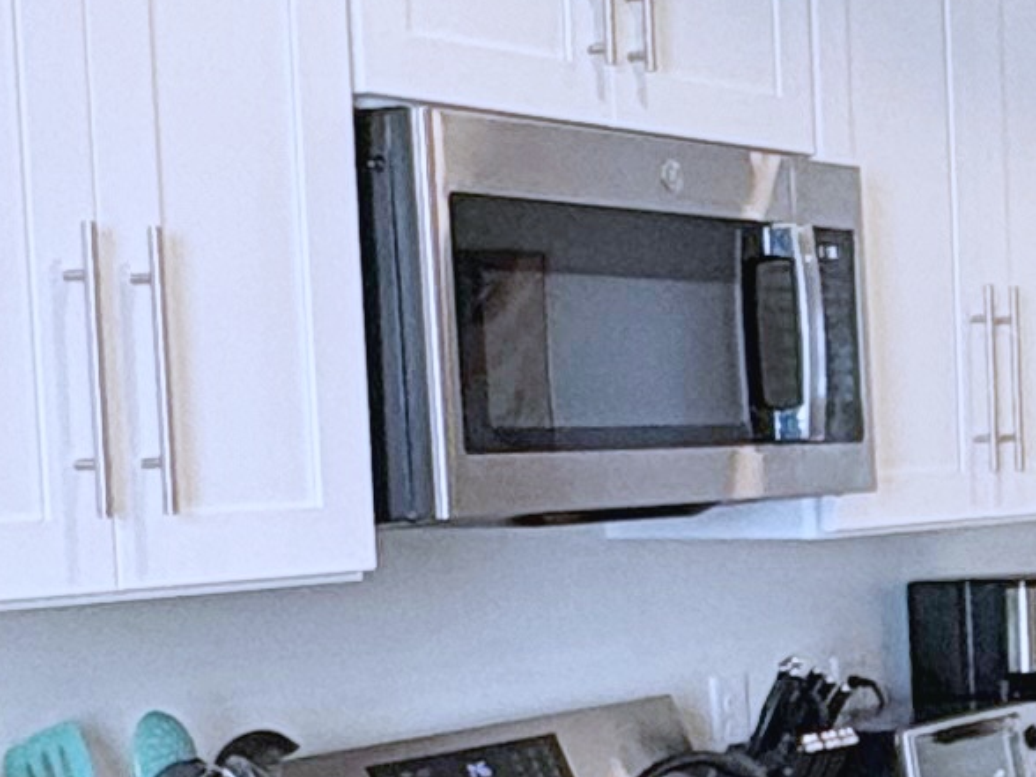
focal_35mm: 96
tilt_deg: -4.7
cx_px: 1755
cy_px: 610
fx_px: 2873
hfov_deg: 17.4
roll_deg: +0.2
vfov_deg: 15.3
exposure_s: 1/120
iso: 200
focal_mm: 2.22
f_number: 2.2
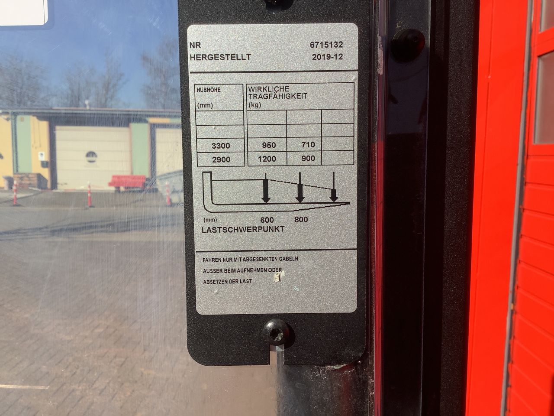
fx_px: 496
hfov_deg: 58.4
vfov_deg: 45.4
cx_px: 277
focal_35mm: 31
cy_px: 208
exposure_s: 1/1164
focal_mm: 3.3
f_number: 2.4
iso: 25
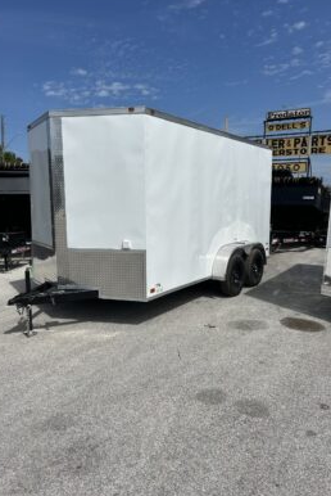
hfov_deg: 46.4
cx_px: 154
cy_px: 242
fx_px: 385
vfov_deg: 65.4
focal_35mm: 28
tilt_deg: -8.2
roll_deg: +0.2
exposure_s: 1/11364
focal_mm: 5.7
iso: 50
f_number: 1.5
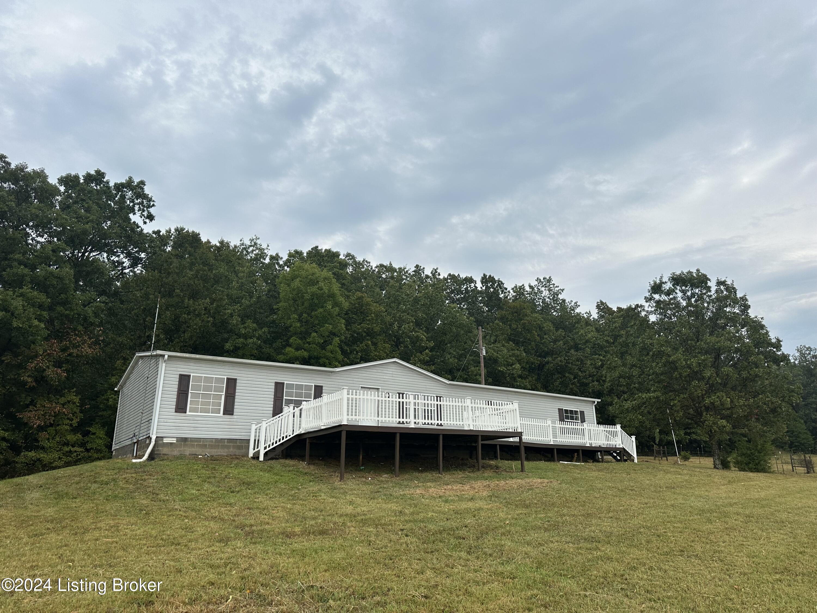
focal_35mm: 24
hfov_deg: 71.6
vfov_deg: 56.8
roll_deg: +0.5
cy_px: 306
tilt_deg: +16.4
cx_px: 408
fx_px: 566
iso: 80
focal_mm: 6.86
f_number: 1.78
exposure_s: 1/3058
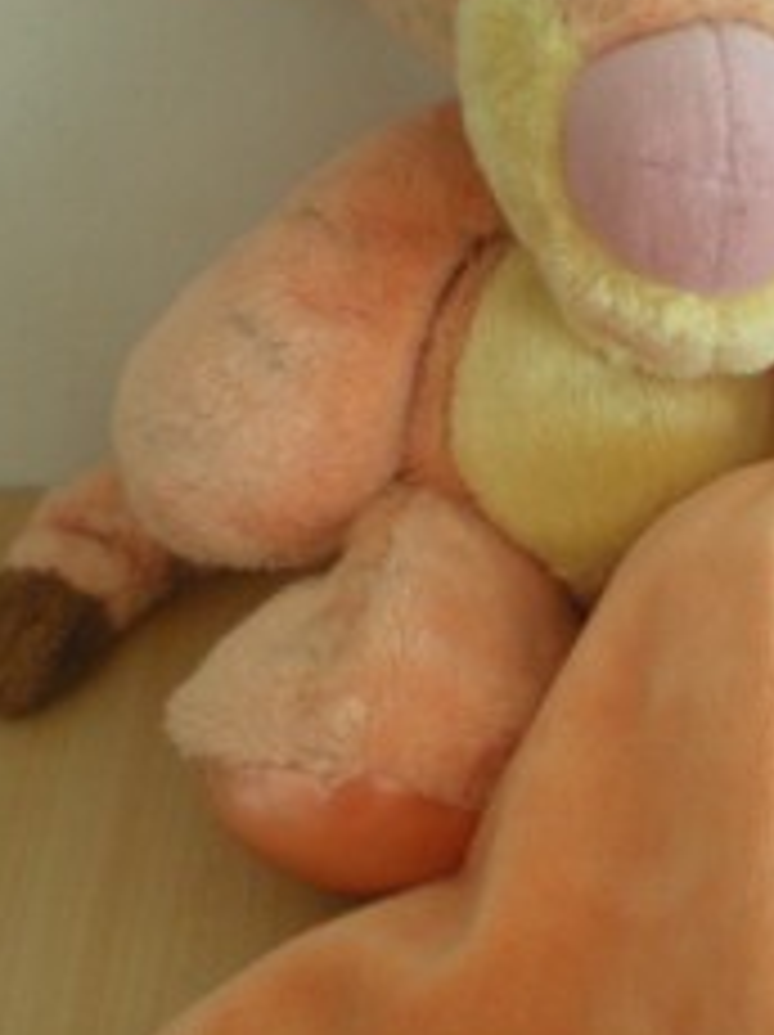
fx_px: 2569
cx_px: 616
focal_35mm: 86
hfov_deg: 17.0
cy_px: 612
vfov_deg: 22.8
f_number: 3.1
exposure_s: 1/52.7
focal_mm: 6.3
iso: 200
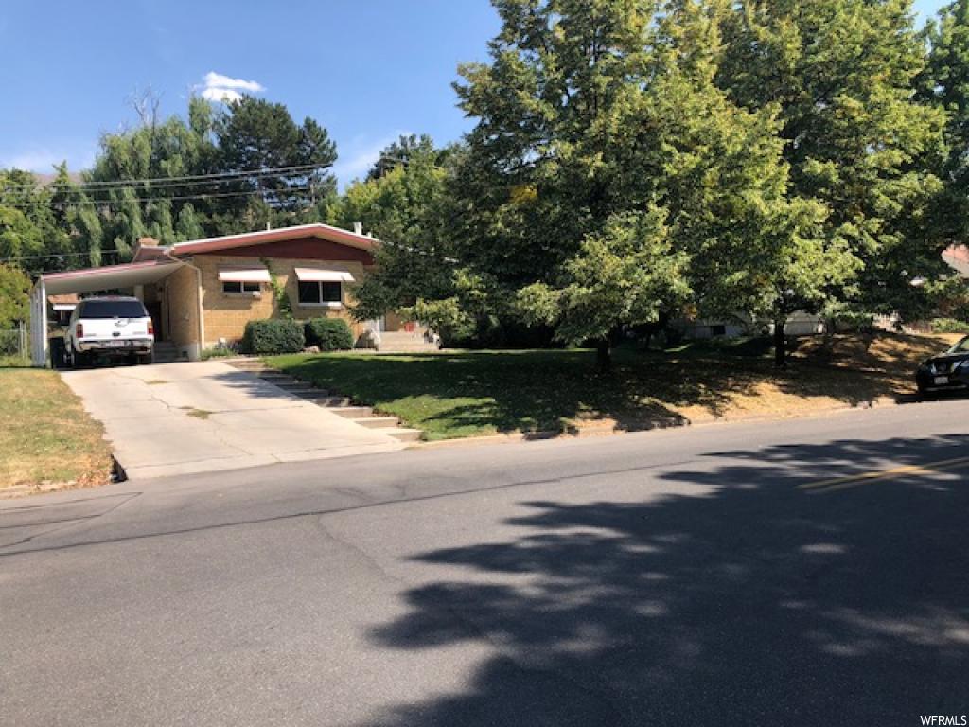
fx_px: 784
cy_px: 364
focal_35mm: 28
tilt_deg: +0.5
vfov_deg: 49.7
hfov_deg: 63.4
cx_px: 484
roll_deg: +3.8
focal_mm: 3.99
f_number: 1.8
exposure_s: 1/934
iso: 20
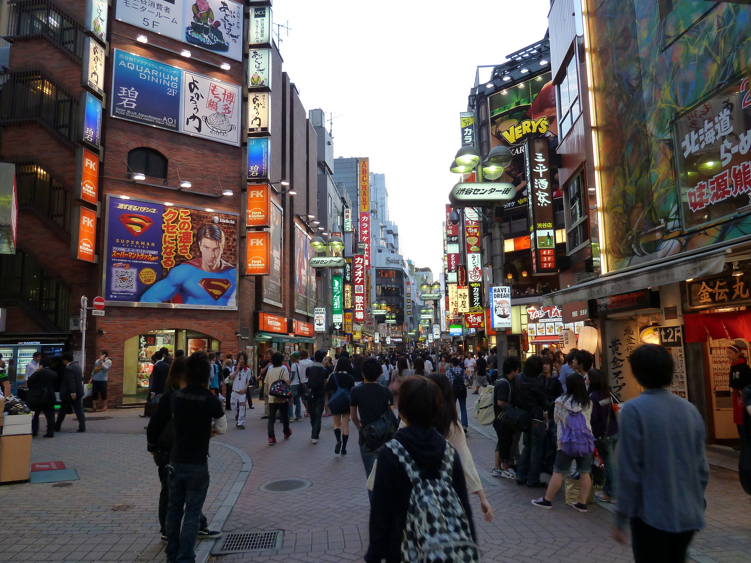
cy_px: 282
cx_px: 376
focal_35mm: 25
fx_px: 542
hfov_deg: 69.4
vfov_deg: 54.9
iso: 125
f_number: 3.3
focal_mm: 4.1
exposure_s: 1/50
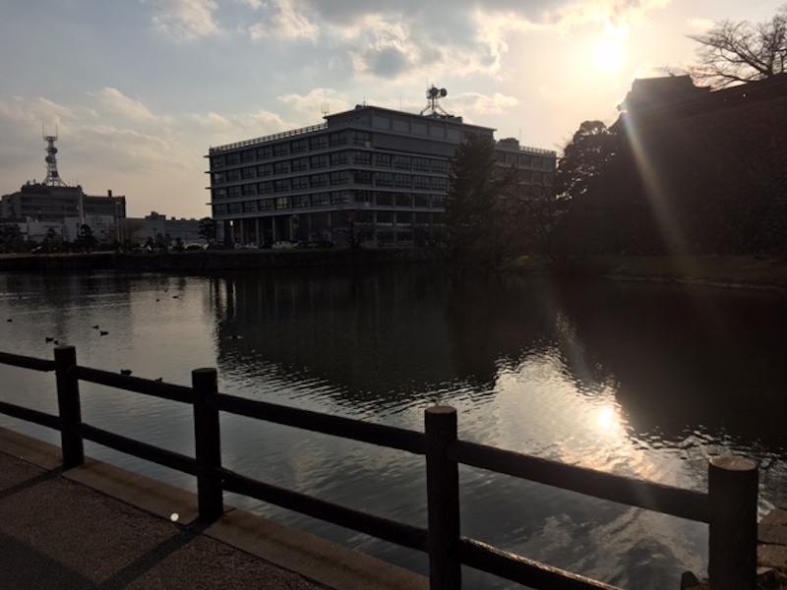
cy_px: 295
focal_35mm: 29
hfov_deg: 61.7
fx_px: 659
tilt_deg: -3.8
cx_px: 394
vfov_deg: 48.2
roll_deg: +1.7
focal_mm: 4.15
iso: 25
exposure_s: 1/3344
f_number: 2.2
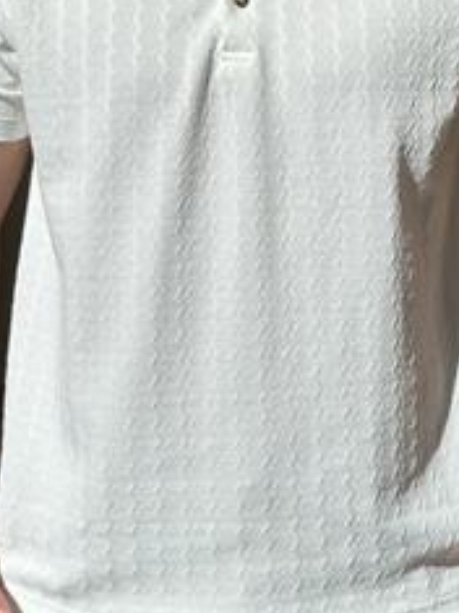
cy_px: 56
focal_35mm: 109
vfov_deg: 17.8
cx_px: 237
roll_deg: -0.9
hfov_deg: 13.6
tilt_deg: -0.8
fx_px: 1929
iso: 100
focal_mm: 6.86
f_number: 1.78
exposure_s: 1/10870
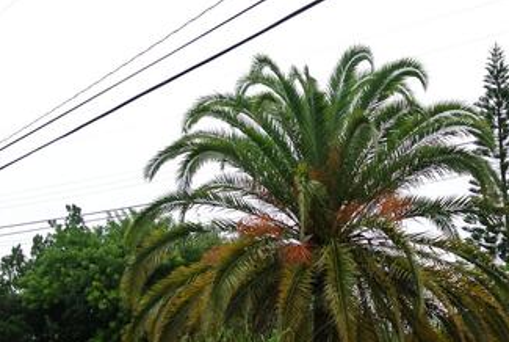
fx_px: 864
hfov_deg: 32.8
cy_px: 281
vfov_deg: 22.0
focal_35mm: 61
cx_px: 262
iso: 100
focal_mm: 11.8
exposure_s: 1/250
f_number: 4
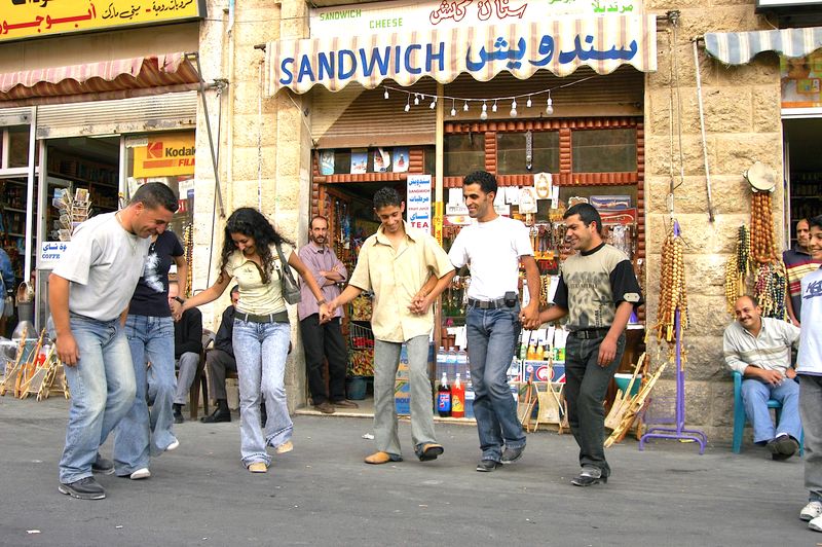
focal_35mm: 36
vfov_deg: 36.8
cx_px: 411
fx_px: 821
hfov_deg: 53.2
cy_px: 274
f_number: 4.5
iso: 200
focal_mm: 24
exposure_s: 1/125
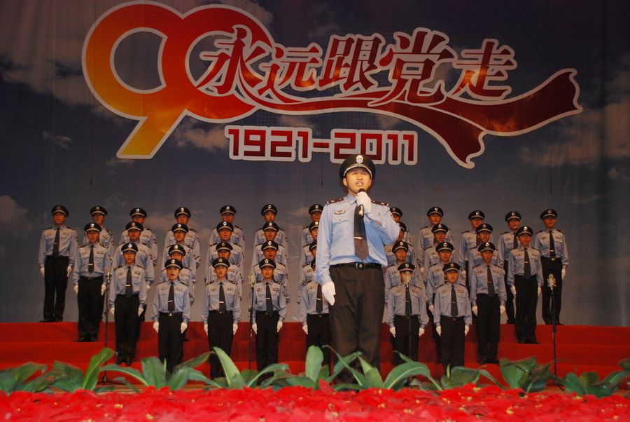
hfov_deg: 35.0
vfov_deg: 23.8
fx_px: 998
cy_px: 211
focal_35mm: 57
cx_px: 315
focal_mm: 38
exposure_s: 1/60
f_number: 4.5
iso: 250
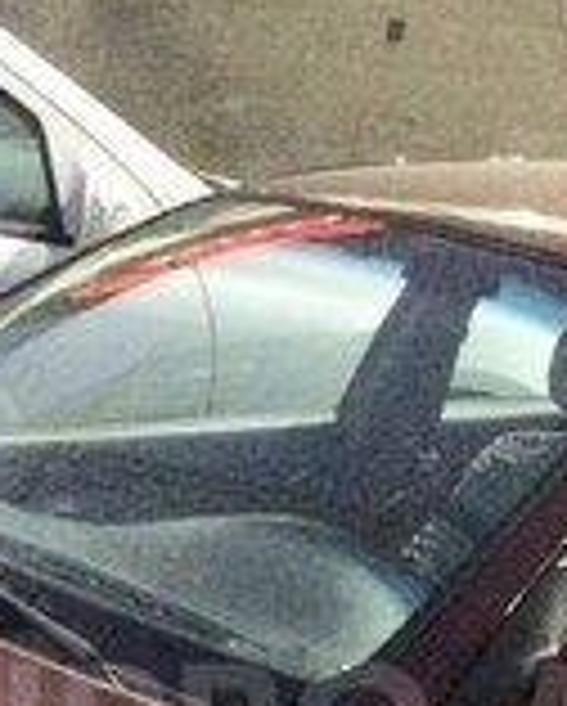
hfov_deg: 13.0
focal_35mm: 119
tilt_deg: -12.7
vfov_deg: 15.8
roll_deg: -7.8
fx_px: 2491
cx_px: 274
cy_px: 731
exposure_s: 1/17
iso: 500
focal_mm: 4.15
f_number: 2.2
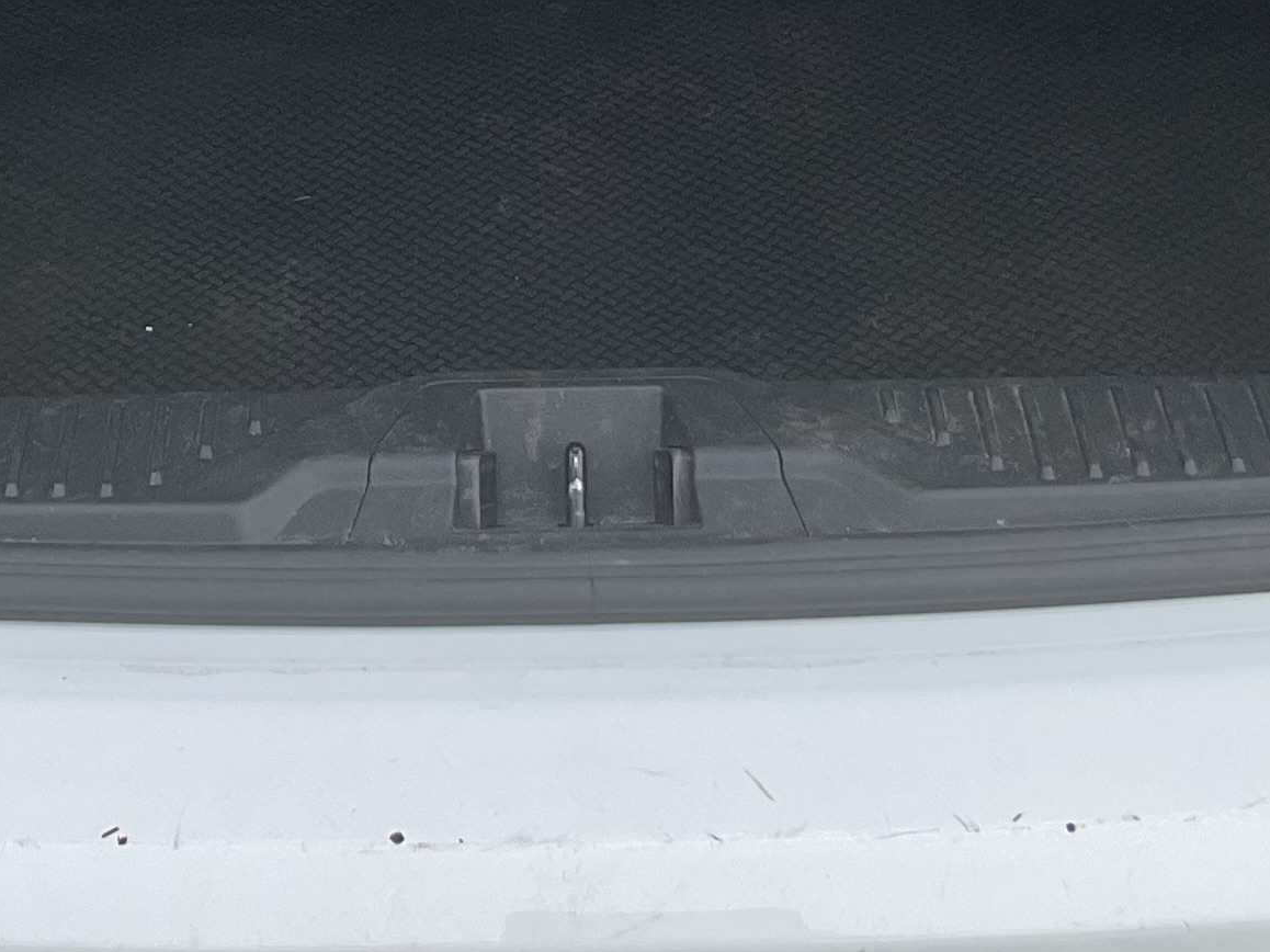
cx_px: 470
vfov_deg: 14.2
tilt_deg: -23.3
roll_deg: +1.0
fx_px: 3705
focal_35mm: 101
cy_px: -220
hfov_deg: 19.4
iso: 16
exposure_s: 1/792
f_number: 1.8
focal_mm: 3
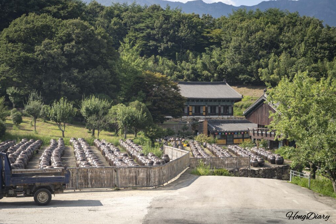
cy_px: 113
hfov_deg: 32.9
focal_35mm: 61
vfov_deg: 22.3
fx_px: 569
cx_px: 169
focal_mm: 60
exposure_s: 1/80
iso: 100
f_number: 8
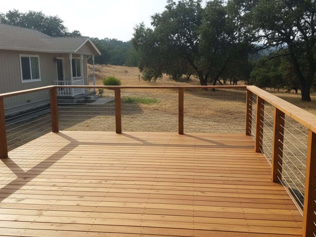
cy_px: 118
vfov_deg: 53.1
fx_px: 237
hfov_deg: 67.3
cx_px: 158
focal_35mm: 26
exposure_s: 1/273
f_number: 1.5
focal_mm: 5.7
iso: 966
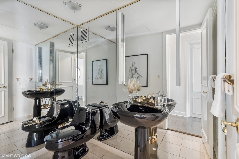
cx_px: 120
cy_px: 80
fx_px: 106
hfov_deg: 96.7
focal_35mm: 16
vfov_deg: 73.7
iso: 320
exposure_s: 1/1.67
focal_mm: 16
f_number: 8
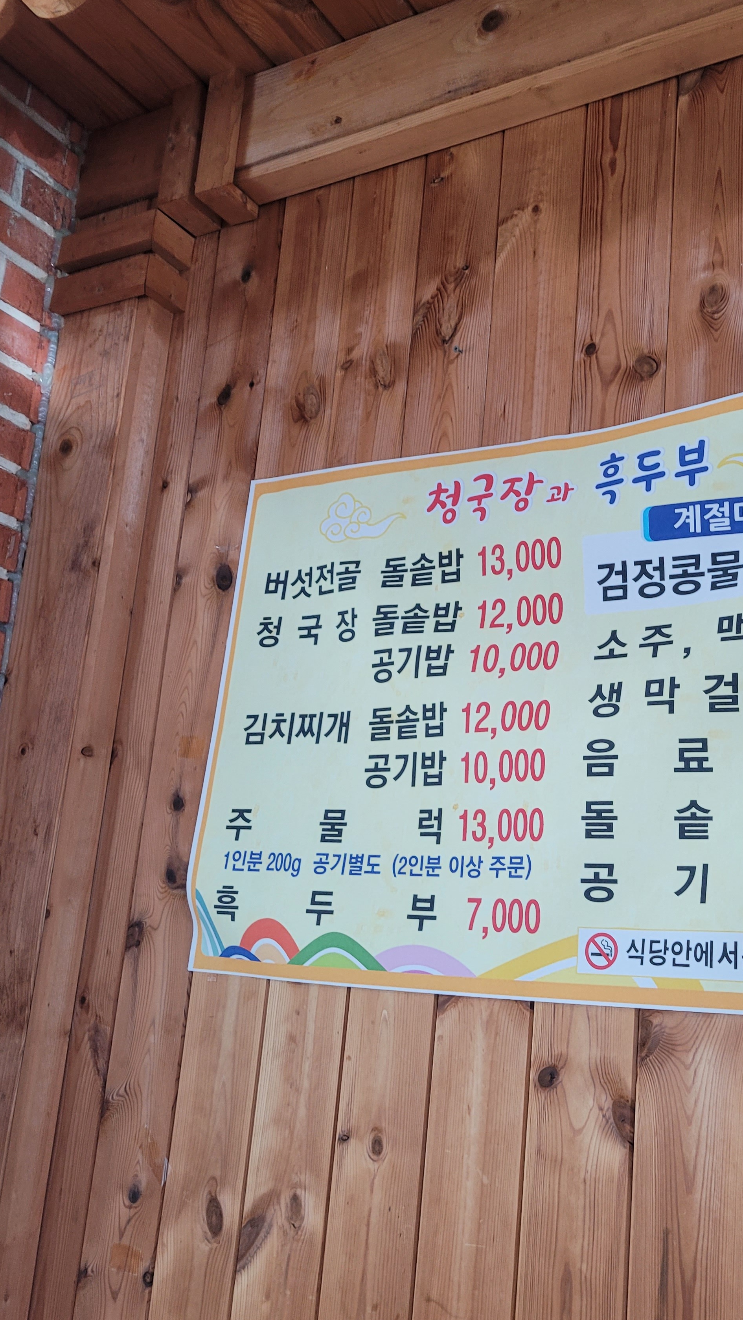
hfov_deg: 33.9
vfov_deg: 57.9
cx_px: 569
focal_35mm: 34
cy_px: 722
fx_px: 1191
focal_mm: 5.4
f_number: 1.8
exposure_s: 1/40
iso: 160
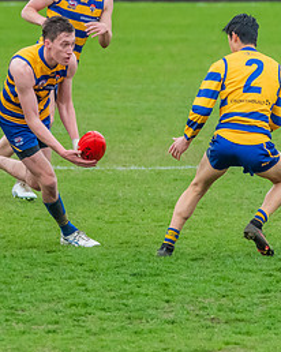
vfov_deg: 1.3
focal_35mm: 1479
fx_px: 15393
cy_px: 88
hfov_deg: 1.0
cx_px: 14
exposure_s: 1/1600
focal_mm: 600
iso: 4000
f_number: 6.3
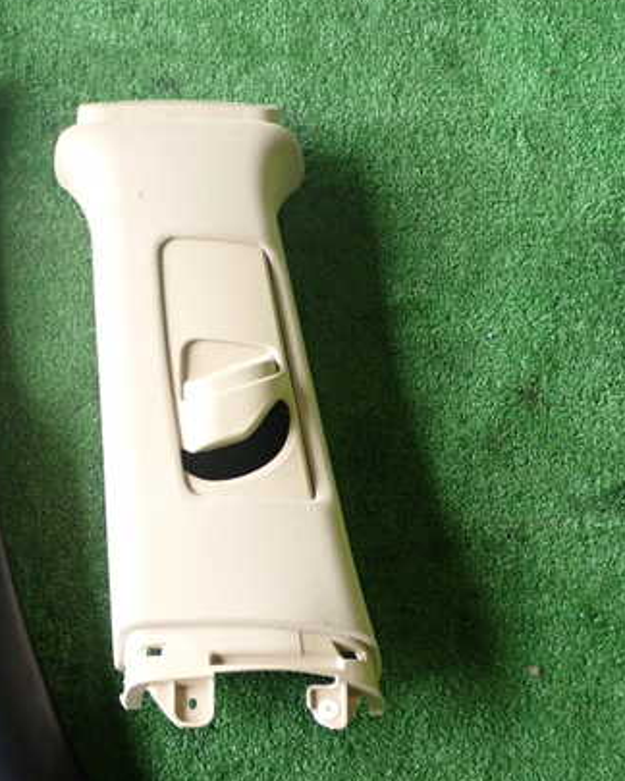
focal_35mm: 55
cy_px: 420
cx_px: 189
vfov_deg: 34.1
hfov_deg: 27.4
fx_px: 1272
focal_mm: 6.83
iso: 250
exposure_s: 1/40
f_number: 2.7
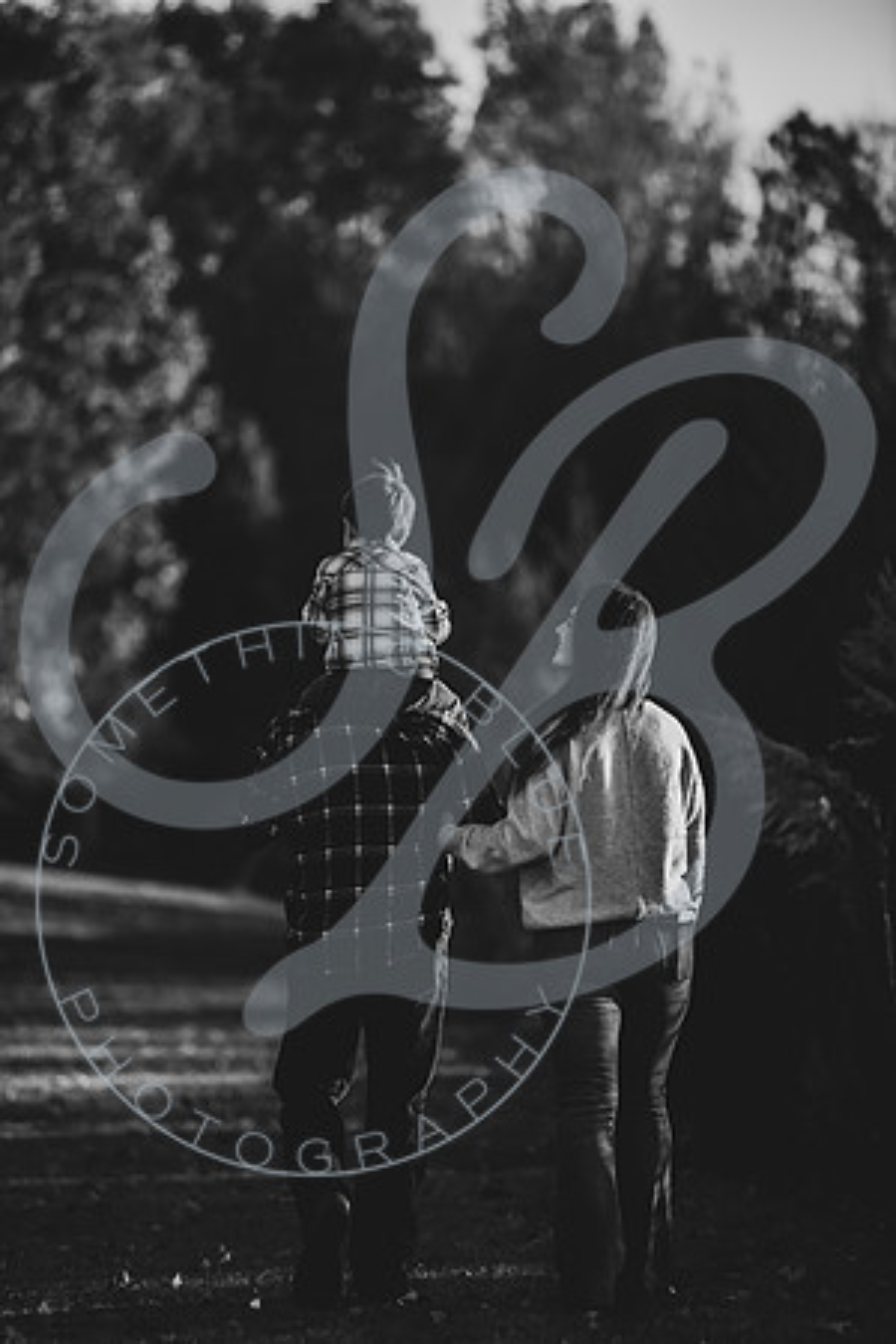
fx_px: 6160
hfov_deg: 8.3
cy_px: 672
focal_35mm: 165
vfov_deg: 12.5
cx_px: 448
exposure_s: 1/800
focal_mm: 165
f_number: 2.8
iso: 100
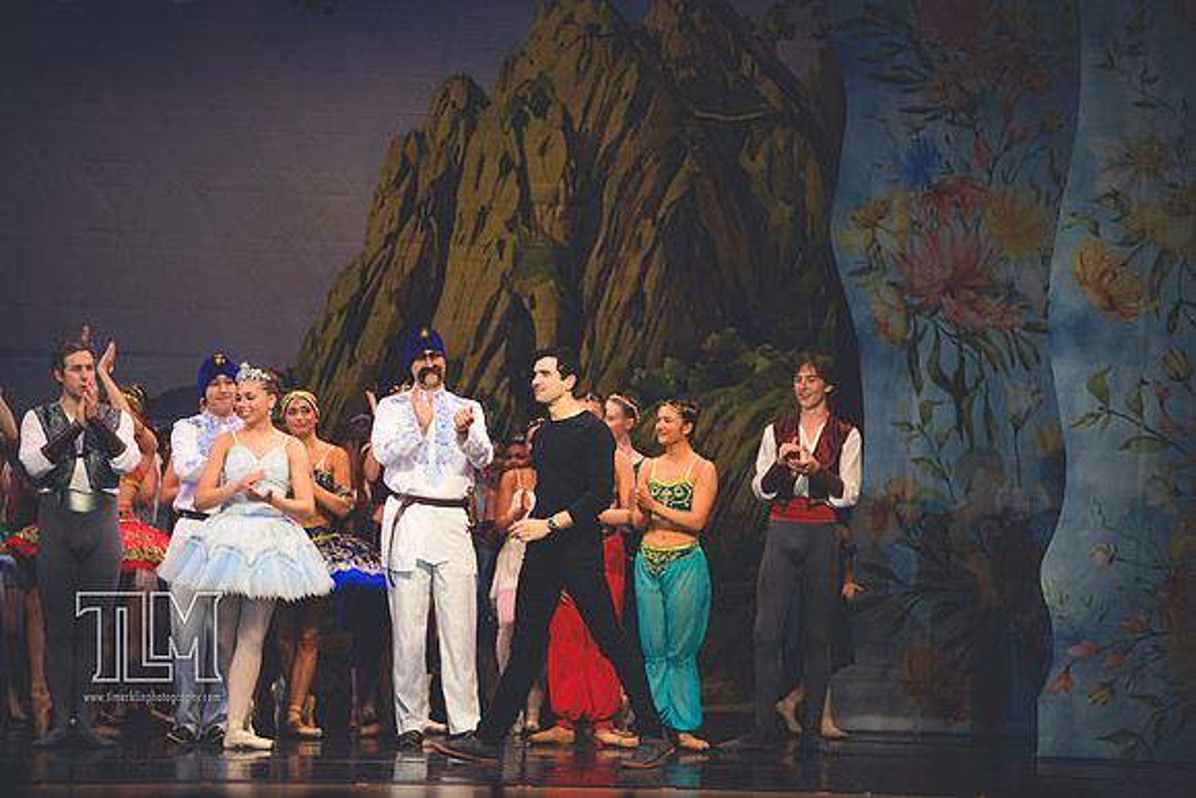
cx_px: 598
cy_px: 399
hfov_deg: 10.3
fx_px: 6646
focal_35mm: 200
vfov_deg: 6.9
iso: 1100
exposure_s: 1/500
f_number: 2.8
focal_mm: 200
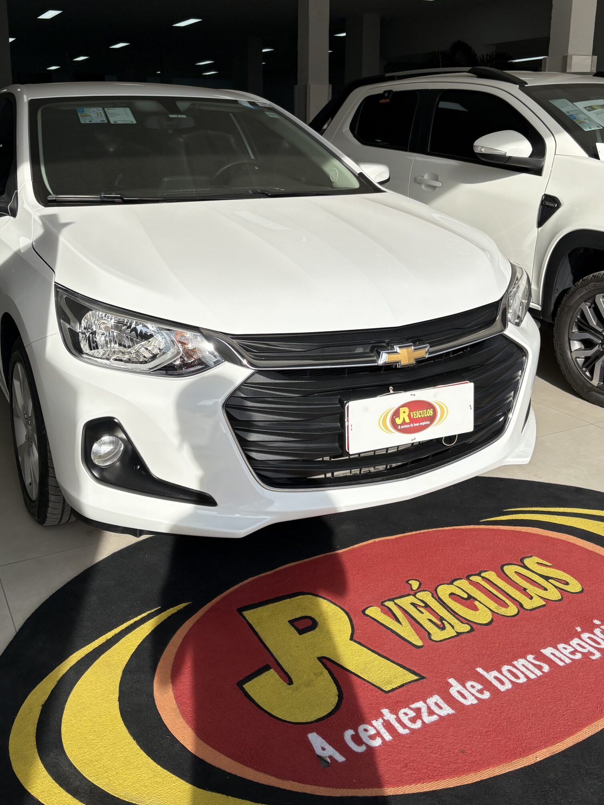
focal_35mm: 33
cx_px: 256
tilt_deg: -11.2
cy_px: 297
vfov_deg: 54.7
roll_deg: -0.7
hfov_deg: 42.8
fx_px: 768
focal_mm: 5.96
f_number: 1.6
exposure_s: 1/3125
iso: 50
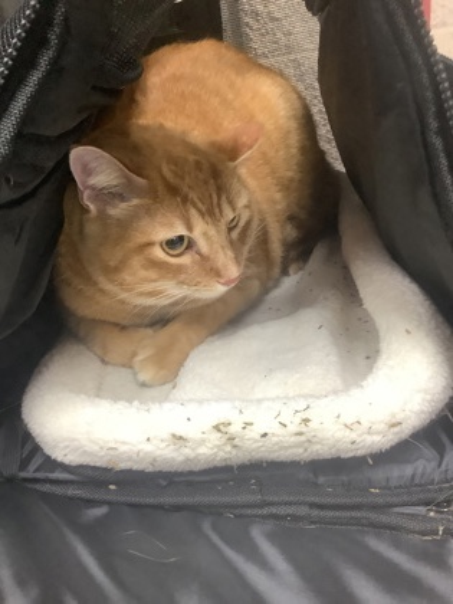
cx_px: 226
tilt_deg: -28.9
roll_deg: +8.6
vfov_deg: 58.4
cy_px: 302
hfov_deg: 45.4
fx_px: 541
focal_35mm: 31
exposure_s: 1/60
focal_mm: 3.3
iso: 200
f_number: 2.4
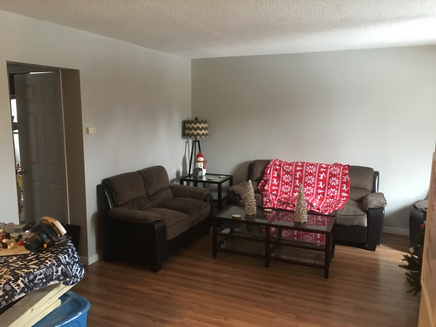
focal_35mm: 29
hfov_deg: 61.7
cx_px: 218
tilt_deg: -8.7
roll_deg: +0.0
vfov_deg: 48.2
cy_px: 164
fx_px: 365
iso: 320
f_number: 2.2
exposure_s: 1/15
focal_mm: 4.15
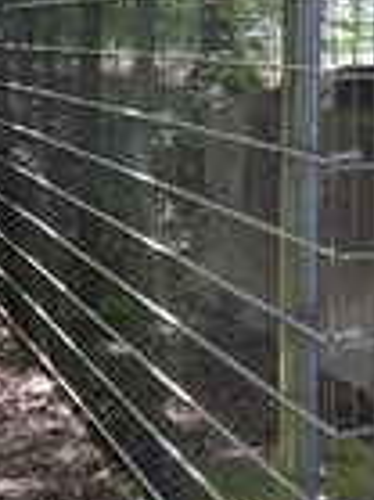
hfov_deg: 14.6
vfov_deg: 23.5
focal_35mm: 82
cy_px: 103
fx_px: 1183
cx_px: 766
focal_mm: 18
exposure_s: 1/80
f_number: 4.5
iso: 400
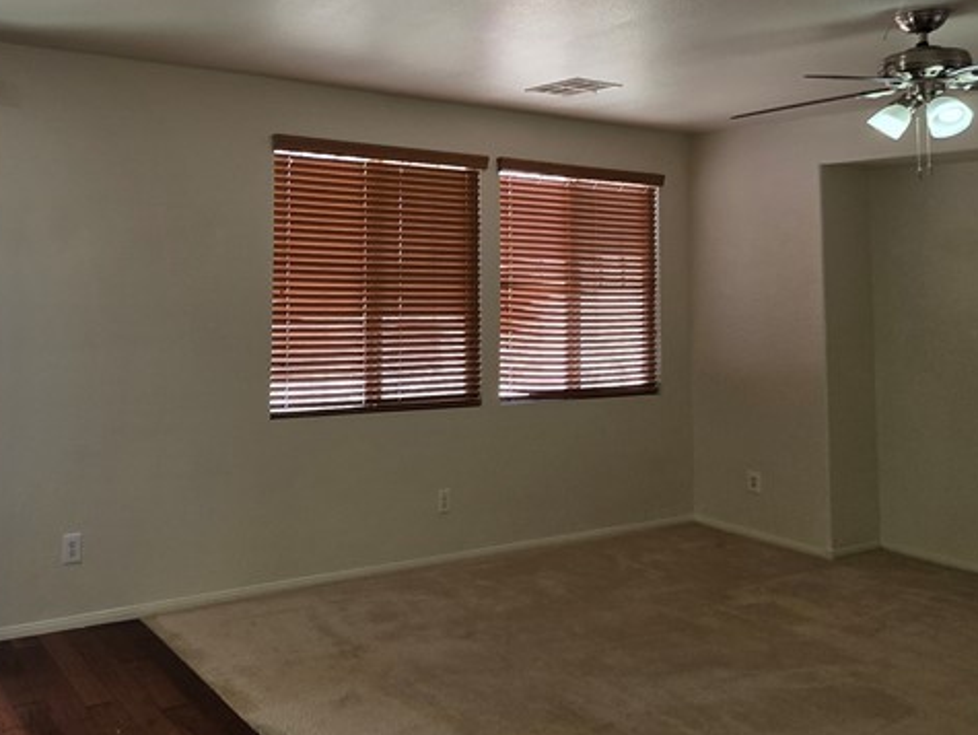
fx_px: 792
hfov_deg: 57.6
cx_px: 167
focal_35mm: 28
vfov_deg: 48.9
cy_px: 241
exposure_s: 1/120
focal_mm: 2.2
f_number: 1.9
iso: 100
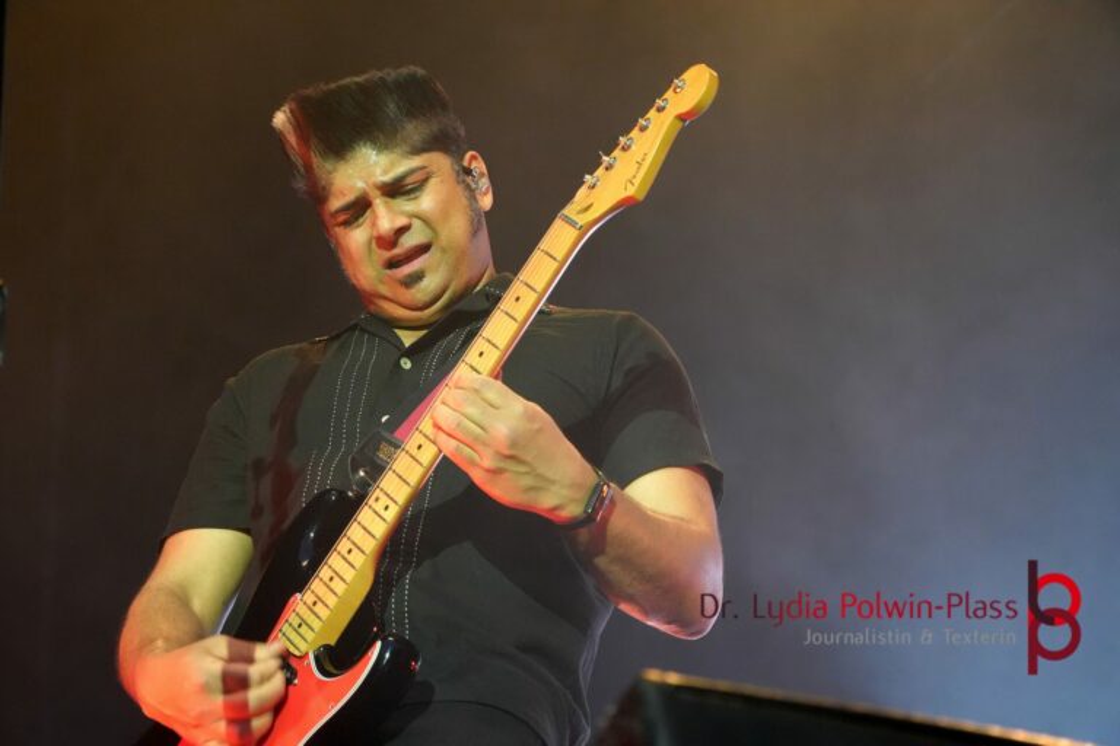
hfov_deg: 17.5
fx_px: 3640
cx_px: 560
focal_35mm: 117
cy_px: 373
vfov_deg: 11.7
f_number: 5
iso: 4000
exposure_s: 1/160
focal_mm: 78
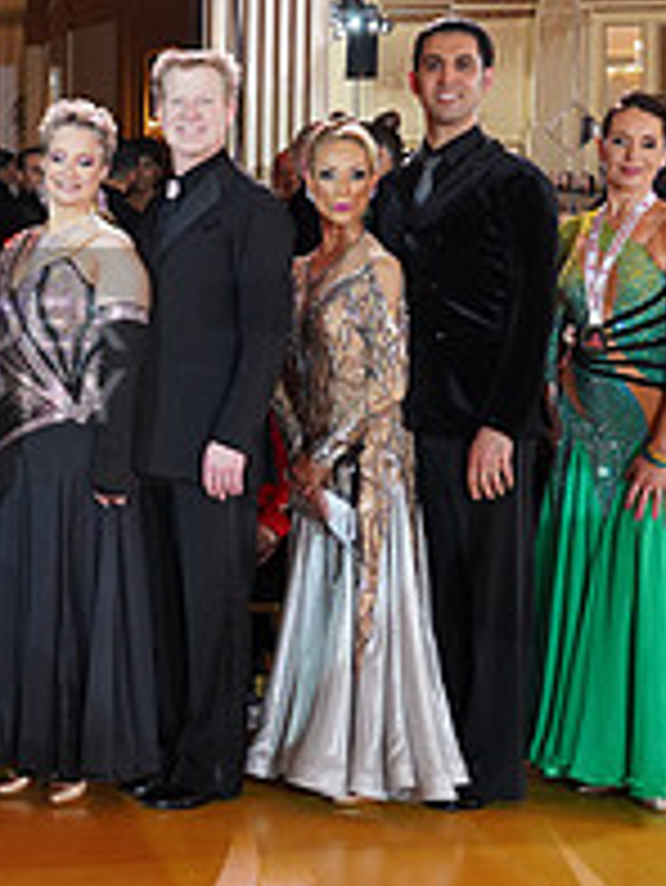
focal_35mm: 85
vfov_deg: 23.0
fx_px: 2178
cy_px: 367
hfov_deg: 16.0
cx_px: -310
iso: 1600
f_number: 5.6
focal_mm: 30
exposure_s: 1/200
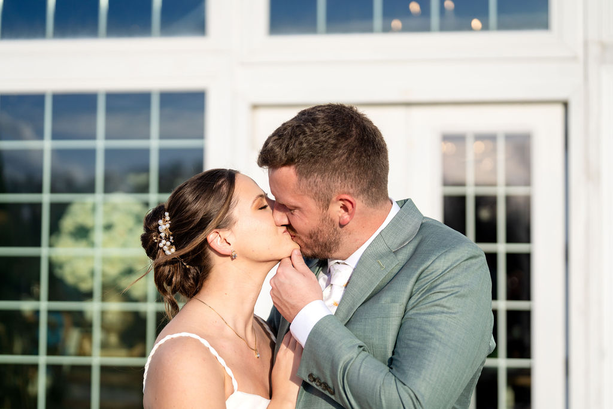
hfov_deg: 28.3
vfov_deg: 19.1
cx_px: 306
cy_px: 204
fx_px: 1216
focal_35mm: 71
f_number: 2.8
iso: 250
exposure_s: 1/2500
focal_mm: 70
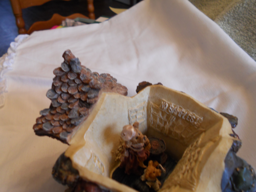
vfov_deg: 44.2
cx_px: 128
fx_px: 237
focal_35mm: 32
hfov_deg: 56.8
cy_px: 96
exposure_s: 1/30
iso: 200
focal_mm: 5.8
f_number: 3.5
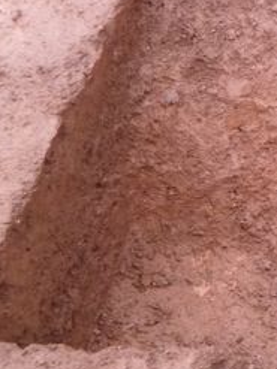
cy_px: 189
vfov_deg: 25.7
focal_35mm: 76
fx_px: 812
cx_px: 406
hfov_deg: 17.5
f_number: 3.9
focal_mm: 4.5
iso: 400
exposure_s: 1/50
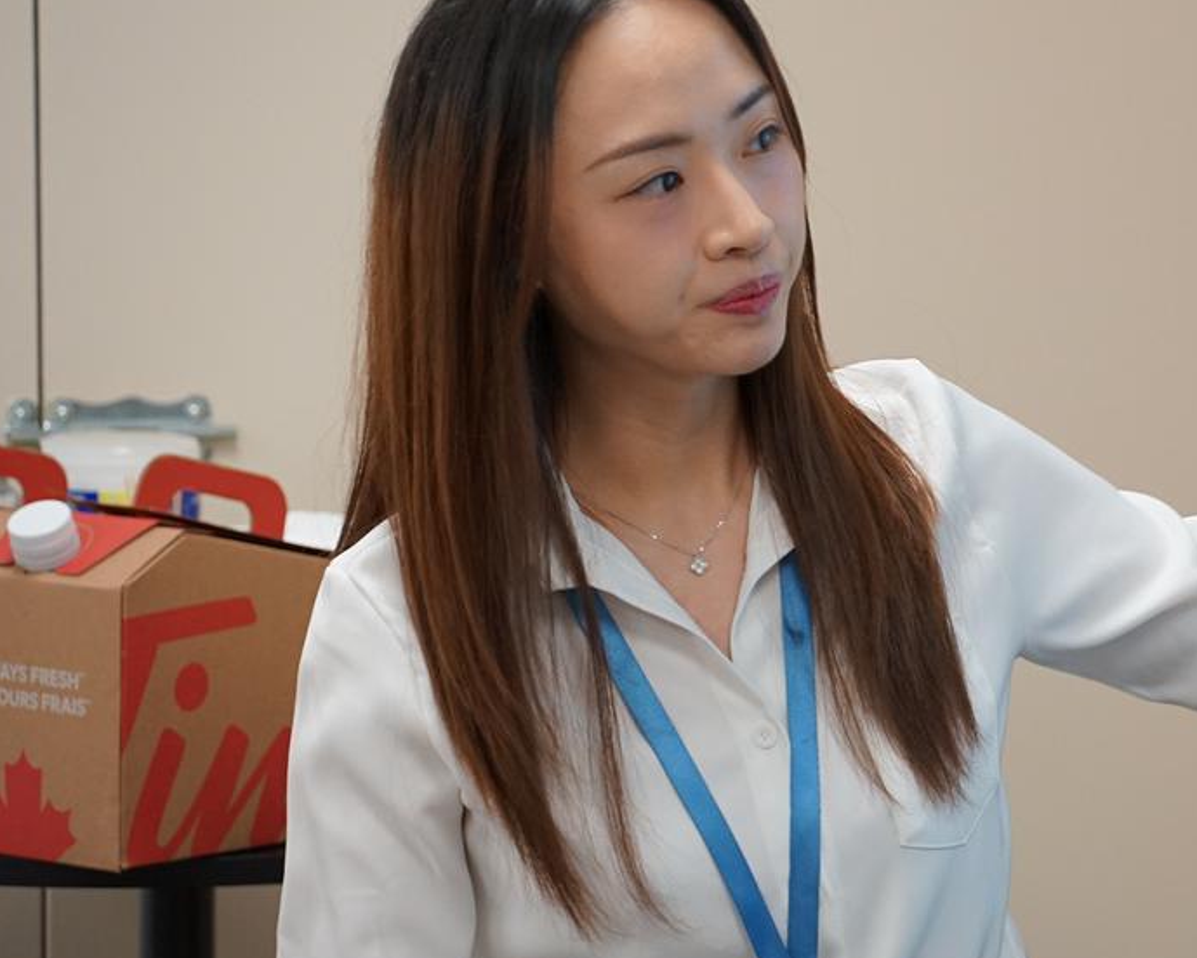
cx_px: 893
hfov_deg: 8.8
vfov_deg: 7.1
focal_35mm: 218
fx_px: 7732
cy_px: 416
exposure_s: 1/160
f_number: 6.3
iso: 1600
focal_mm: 148.2
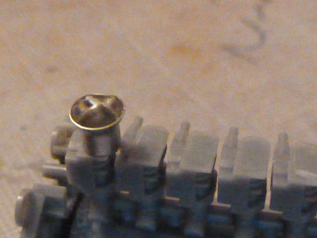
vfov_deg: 54.9
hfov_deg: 69.4
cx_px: 158
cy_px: 119
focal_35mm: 25
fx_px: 229
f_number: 3.3
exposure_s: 1/80
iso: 1600
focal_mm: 4.1
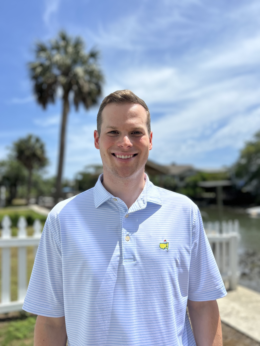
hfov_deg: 53.1
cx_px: 130
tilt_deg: +3.5
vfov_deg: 67.3
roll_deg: +2.1
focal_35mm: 26
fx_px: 260
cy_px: 173
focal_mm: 5.7
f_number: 1.5
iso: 50
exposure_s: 1/5882
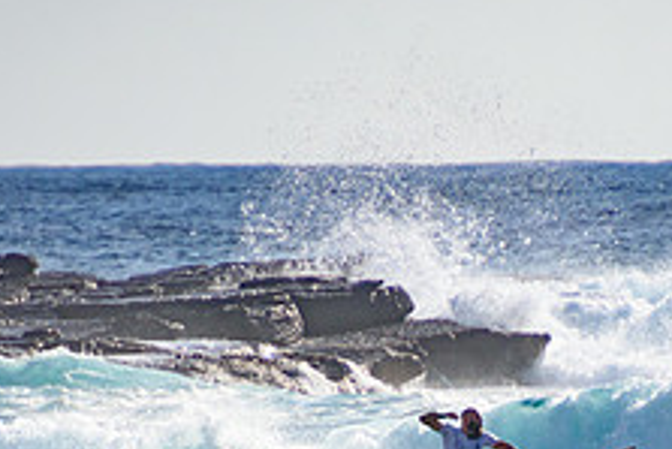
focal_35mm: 1562
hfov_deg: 1.3
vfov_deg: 0.9
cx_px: 561
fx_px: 29175
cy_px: 514
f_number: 5.6
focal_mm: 400
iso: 250
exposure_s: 1/2000
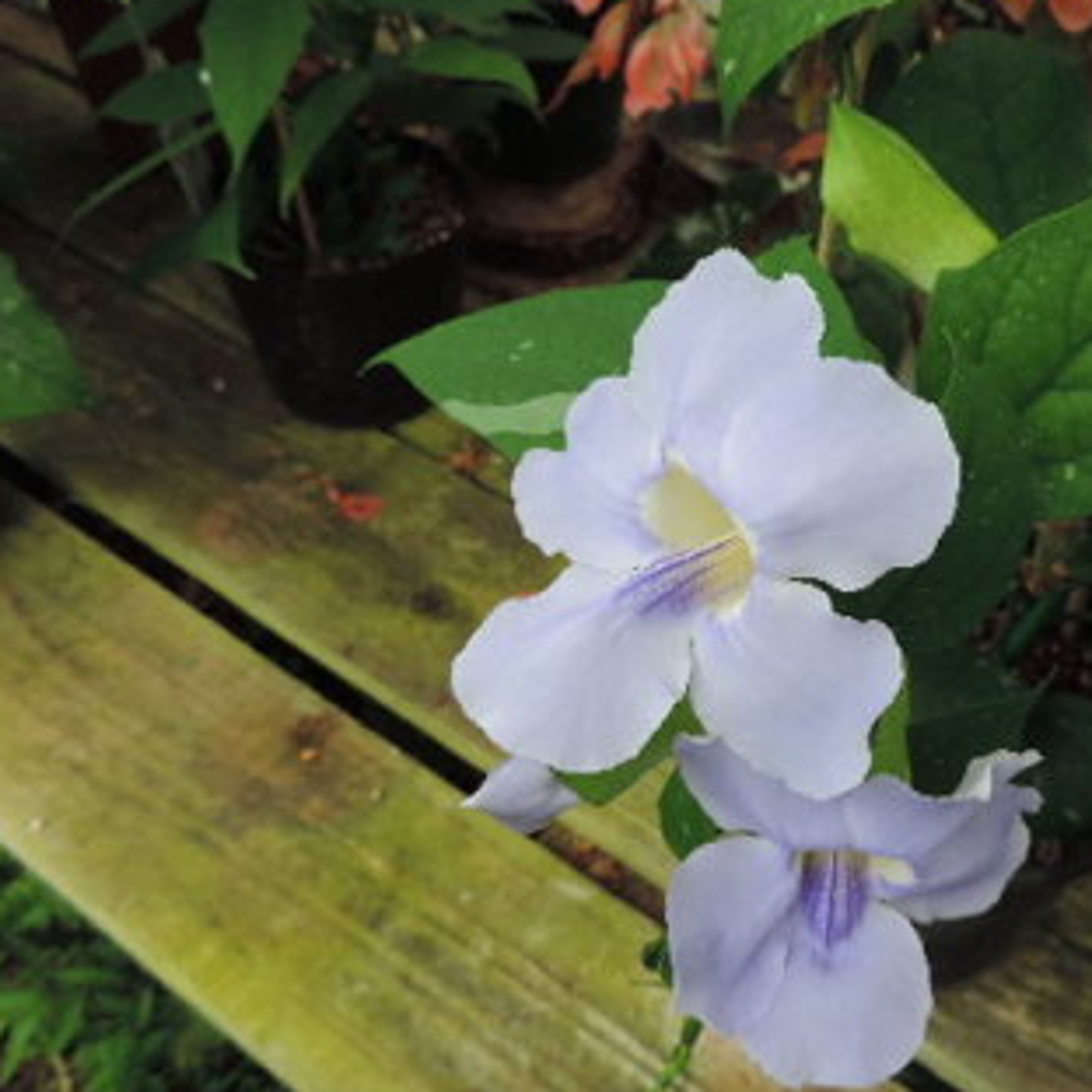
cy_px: 548
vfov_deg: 48.5
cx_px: 724
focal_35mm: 34
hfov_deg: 47.7
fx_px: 1213
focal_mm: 4.3
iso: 80
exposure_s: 1/50
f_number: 3
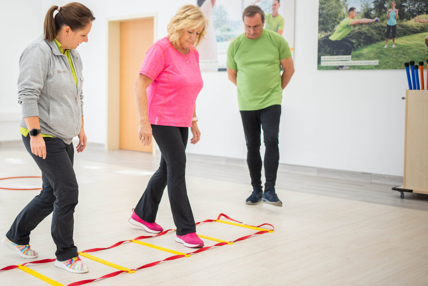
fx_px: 594
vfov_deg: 27.0
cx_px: 138
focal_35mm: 50
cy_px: 122
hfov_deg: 39.1
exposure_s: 1/640
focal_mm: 35
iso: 250
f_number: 1.8
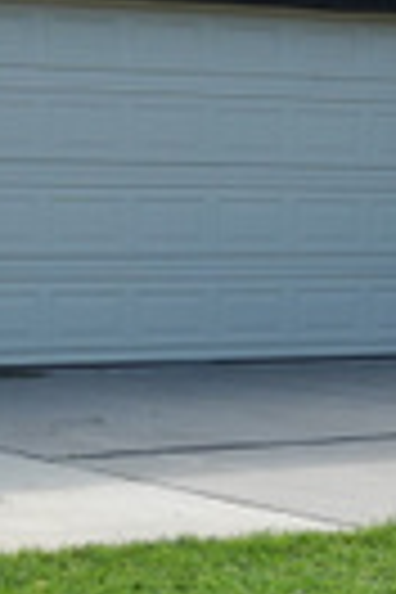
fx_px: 2491
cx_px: 54
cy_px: 414
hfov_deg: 9.1
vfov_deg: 13.6
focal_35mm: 151
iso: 100
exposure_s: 1/320
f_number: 4
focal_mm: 11.51
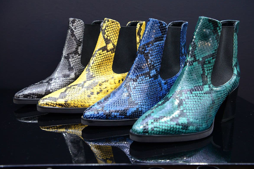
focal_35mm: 39
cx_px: 130
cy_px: 83
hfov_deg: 49.6
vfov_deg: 34.2
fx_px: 275
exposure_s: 1/200
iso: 2500
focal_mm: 38
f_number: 5.6
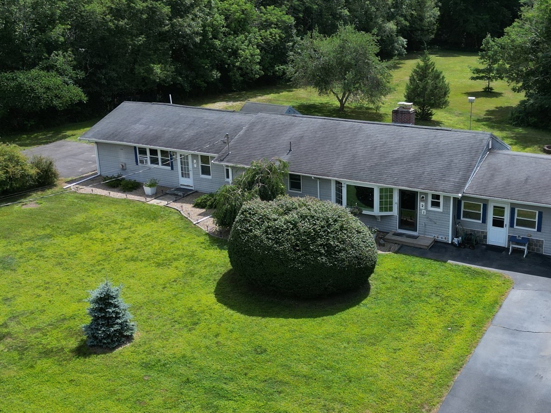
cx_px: 344
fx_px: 669
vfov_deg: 34.3
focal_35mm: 42
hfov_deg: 44.4
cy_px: 186
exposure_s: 1/2000
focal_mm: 6.72
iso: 110
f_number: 1.7
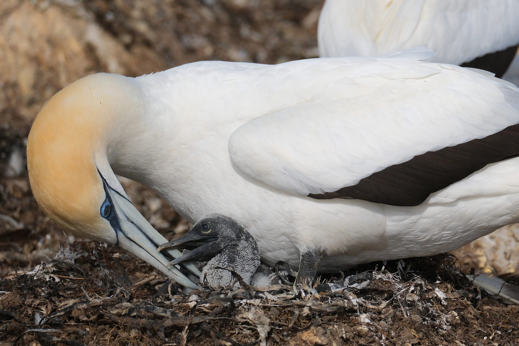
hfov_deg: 4.9
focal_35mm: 421
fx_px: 6069
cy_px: 173
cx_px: 260
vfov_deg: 3.3
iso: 640
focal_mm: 280.4
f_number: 5.2
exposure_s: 1/8000
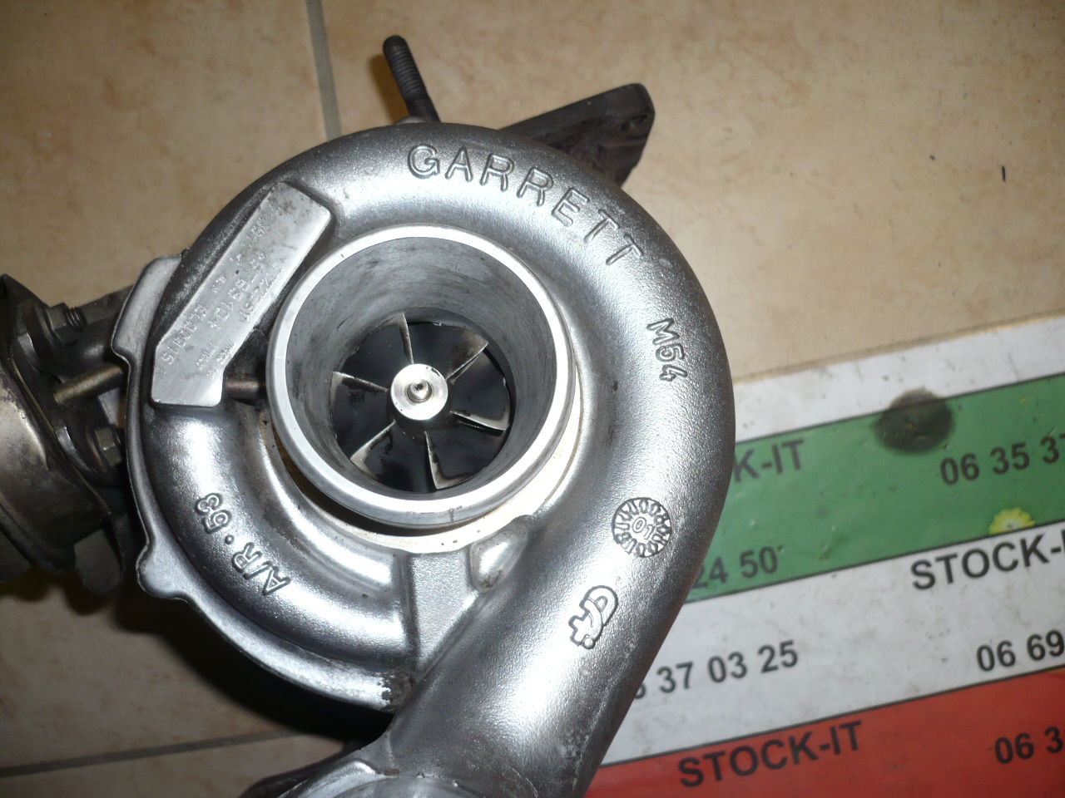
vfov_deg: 40.7
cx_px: 532
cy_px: 399
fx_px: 1077
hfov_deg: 52.6
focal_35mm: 35
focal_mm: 5.8
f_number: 2.8
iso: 100
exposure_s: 1/30
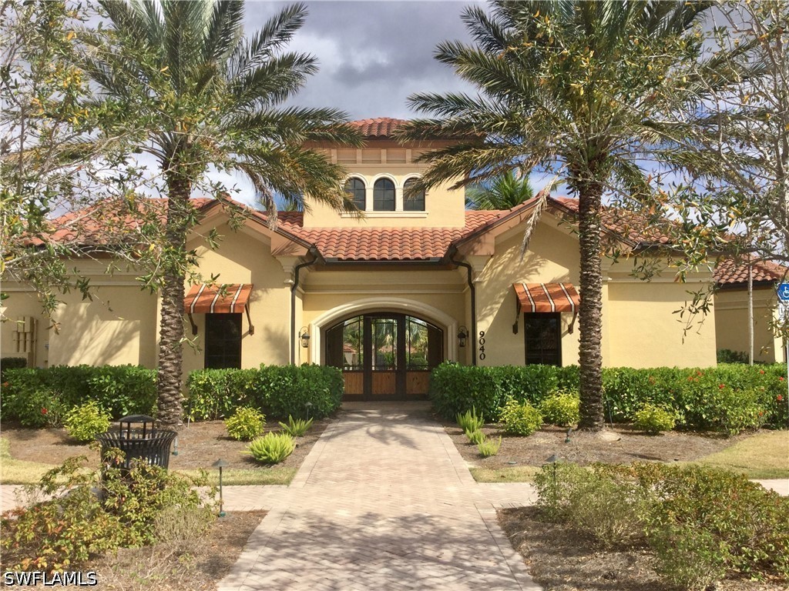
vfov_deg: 45.4
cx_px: 394
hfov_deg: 58.4
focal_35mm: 31
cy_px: 296
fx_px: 707
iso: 25
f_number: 2.4
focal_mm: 3.3
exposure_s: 1/1631
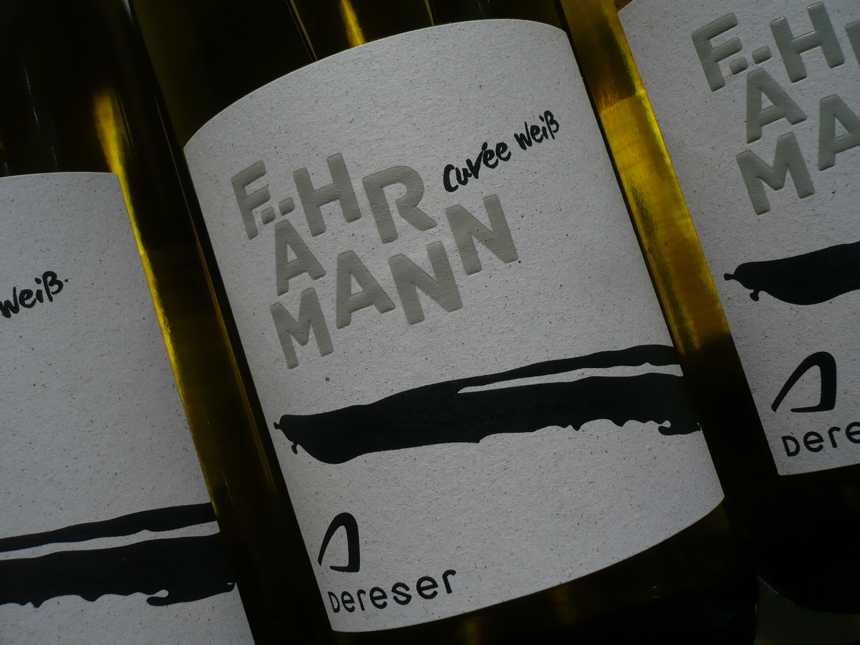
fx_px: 870
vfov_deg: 40.7
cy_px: 322
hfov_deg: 52.6
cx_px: 430
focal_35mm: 35
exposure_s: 1/800
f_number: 8
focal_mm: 5.8
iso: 100
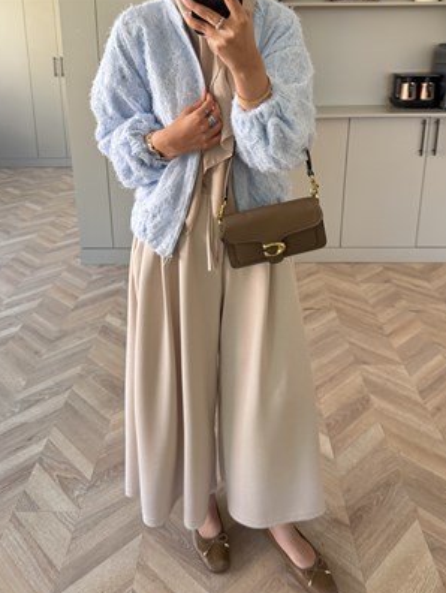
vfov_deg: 69.3
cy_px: 300
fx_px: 429
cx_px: 222
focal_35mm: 25
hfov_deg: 55.0
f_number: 1.78
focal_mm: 6.76
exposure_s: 1/121
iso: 160
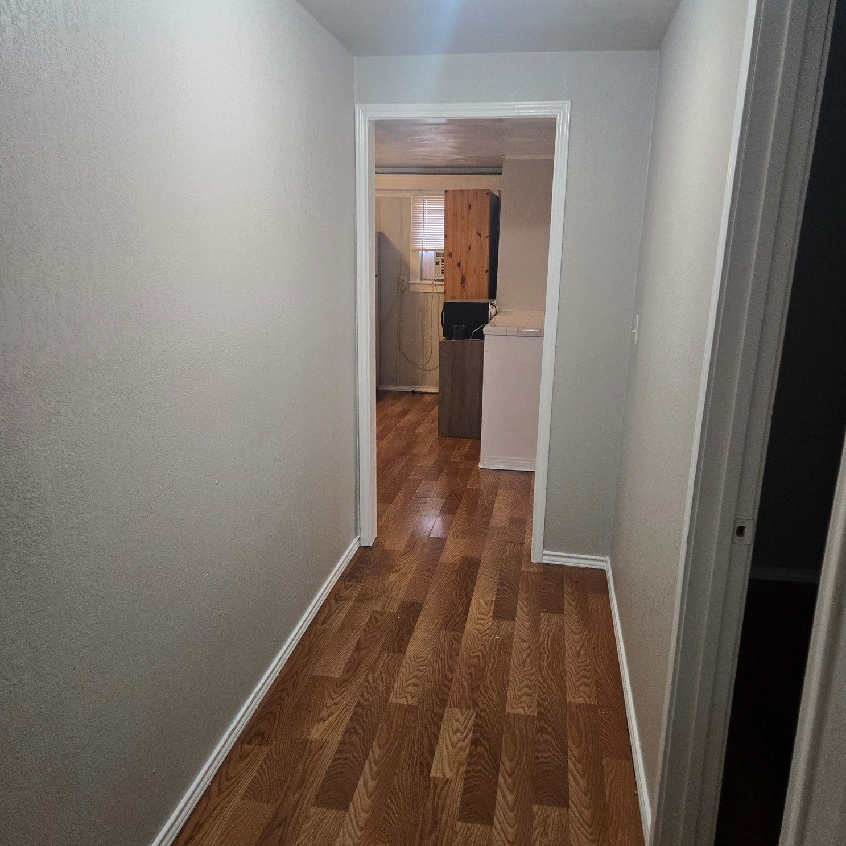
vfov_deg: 57.3
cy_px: 434
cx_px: 429
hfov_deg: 57.3
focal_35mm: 28
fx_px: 774
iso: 250
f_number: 1.8
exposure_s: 1/120
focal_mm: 5.4
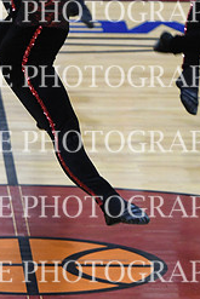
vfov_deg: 4.2
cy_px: 109
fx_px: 4102
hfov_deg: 2.8
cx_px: 14
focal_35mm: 493
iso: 3200
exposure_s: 1/400
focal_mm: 140
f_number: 2.8
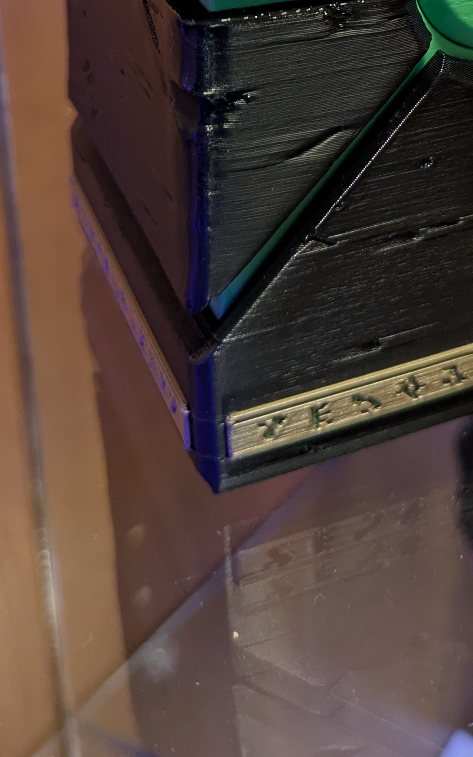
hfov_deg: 19.9
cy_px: -56
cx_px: 430
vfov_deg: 29.2
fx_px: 1320
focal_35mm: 64
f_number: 1.89
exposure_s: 1/25
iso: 140
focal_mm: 5.43
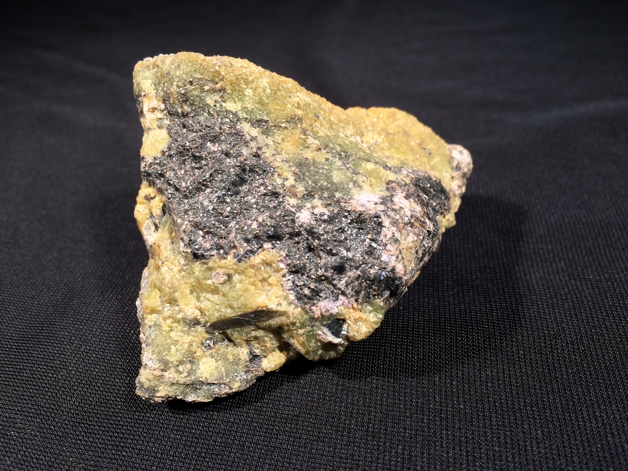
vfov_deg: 48.2
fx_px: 526
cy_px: 236
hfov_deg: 61.7
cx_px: 314
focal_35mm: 29
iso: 32
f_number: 2.2
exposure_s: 1/60
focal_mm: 4.15
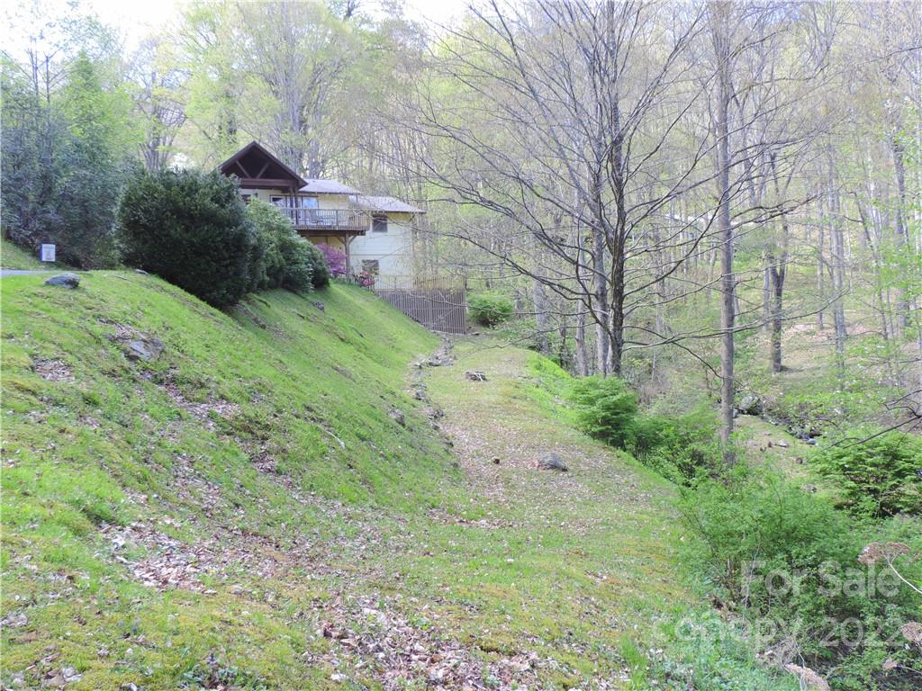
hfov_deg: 55.4
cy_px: 346
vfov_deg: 42.9
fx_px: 879
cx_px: 461
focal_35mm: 33
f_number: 3.2
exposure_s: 1/80
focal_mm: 5.8
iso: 80
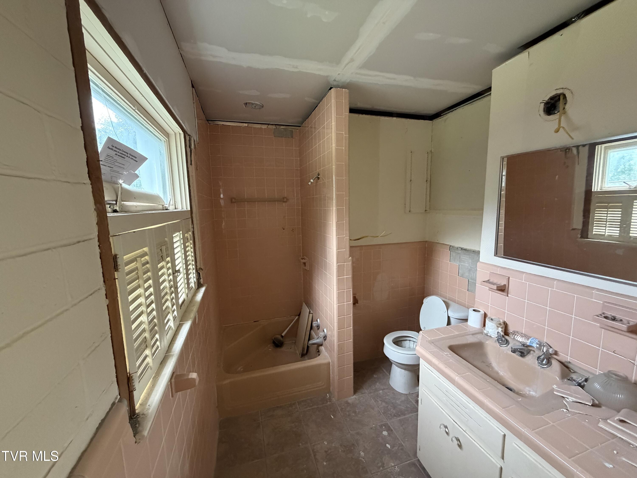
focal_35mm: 14
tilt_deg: -8.3
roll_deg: +2.3
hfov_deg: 102.1
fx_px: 258
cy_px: 239
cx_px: 318
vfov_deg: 85.7
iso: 640
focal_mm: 2.22
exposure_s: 1/60
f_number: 2.2
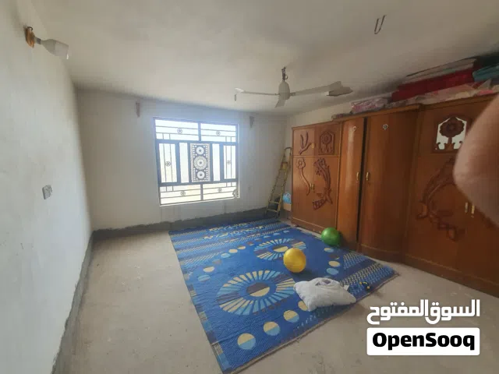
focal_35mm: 13
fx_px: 187
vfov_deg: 89.9
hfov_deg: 106.2
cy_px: 187
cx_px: 250
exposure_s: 1/100
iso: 64
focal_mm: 1.8
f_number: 2.2
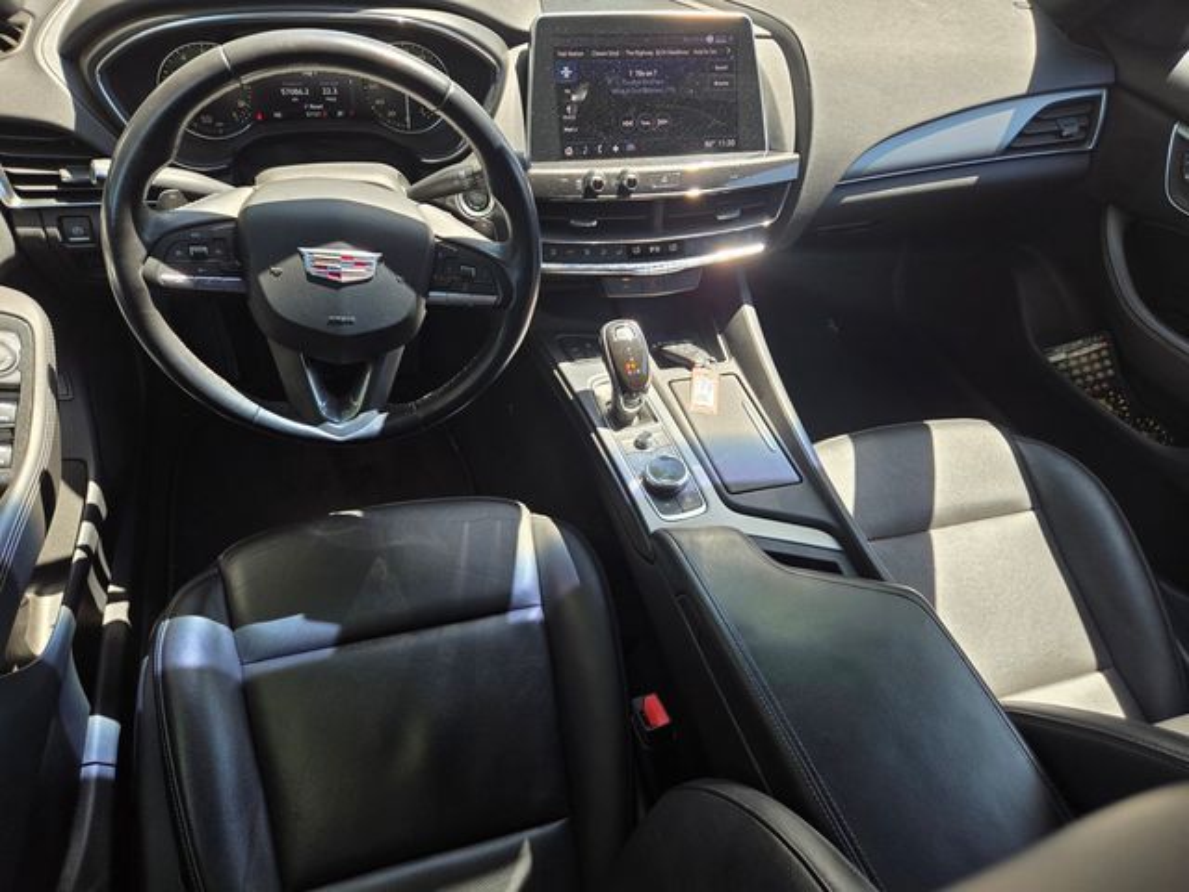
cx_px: 594
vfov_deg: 58.9
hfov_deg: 73.9
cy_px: 446
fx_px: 790
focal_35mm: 23
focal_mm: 5.4
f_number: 1.8
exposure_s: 1/180
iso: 25
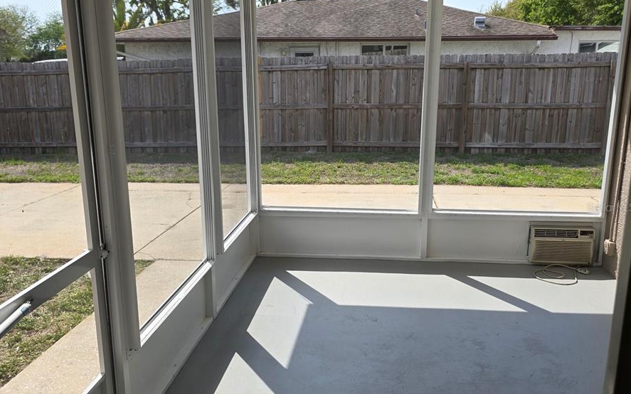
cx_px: 317
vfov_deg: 38.3
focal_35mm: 33
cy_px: 207
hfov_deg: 58.2
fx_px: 567
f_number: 1.7
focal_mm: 6.3
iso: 12
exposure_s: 1/406
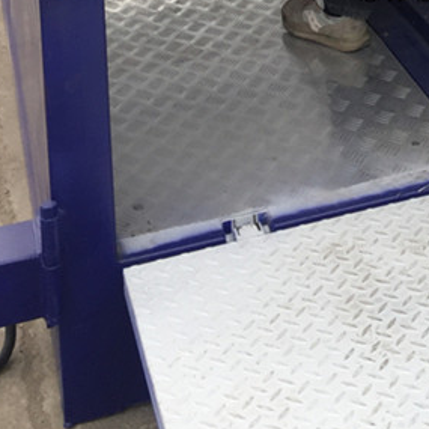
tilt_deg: -8.2
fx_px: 1262
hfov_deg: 18.5
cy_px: -294
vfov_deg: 16.7
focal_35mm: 90
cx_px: 483
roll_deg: +1.2
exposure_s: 1/156
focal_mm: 4.15
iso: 32
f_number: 2.2
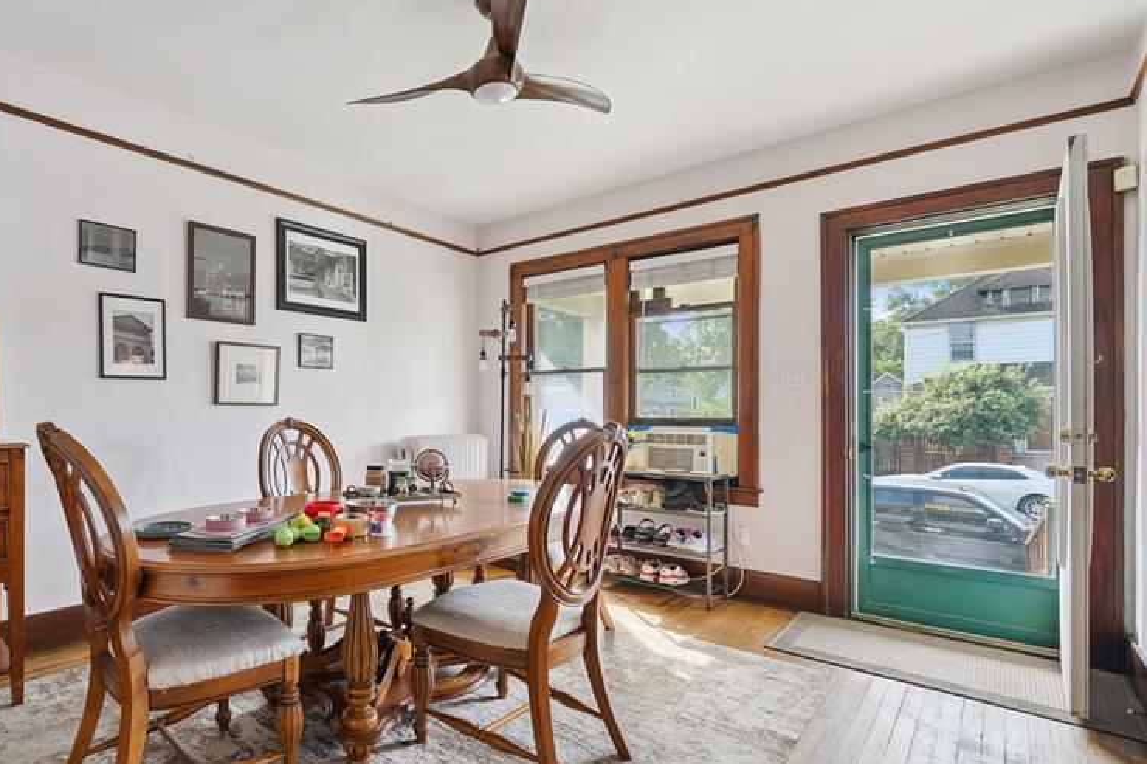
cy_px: 404
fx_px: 573
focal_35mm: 18
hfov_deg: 87.5
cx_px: 405
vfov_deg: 67.3
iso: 500
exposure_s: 1/20
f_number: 8
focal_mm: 13
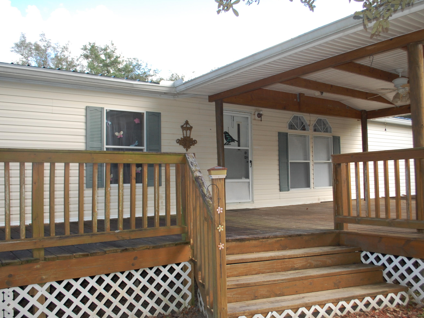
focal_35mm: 33
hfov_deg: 55.3
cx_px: 221
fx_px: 404
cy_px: 158
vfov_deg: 42.9
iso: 400
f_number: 3.8
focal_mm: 20
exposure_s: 1/500
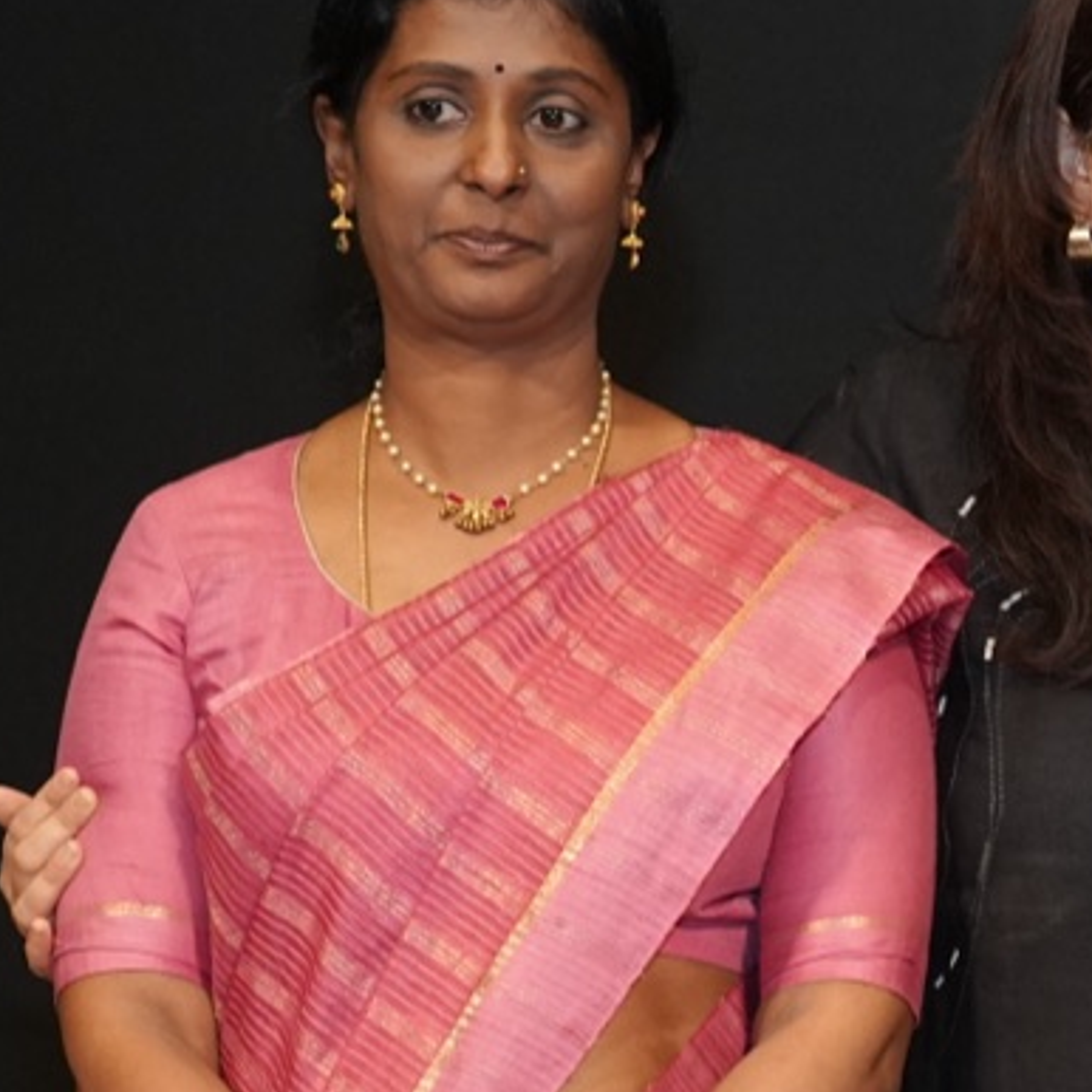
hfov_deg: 8.4
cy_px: 750
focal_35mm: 197
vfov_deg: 8.9
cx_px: 2176
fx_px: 7031
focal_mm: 56
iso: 2500
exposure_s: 1/160
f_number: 5.6
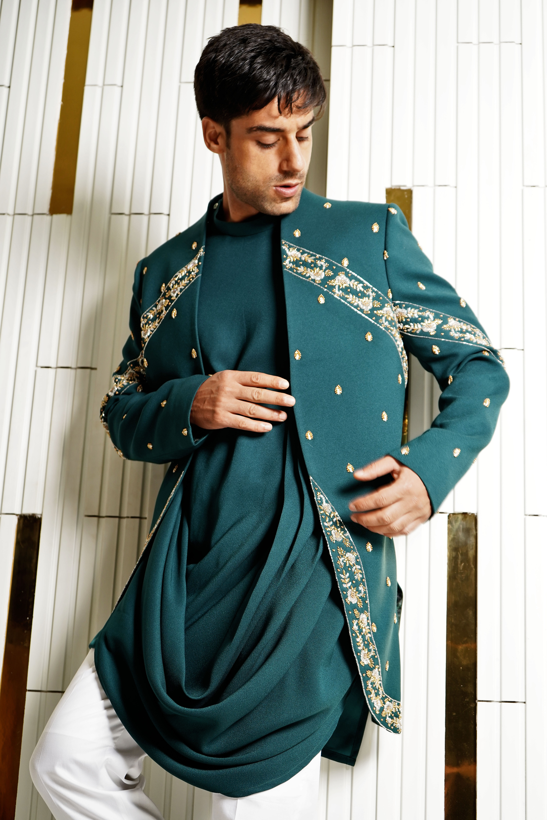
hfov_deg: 24.6
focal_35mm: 55
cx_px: 274
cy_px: 410
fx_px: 1253
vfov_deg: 36.2
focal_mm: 55
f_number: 5
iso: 250
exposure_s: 1/100
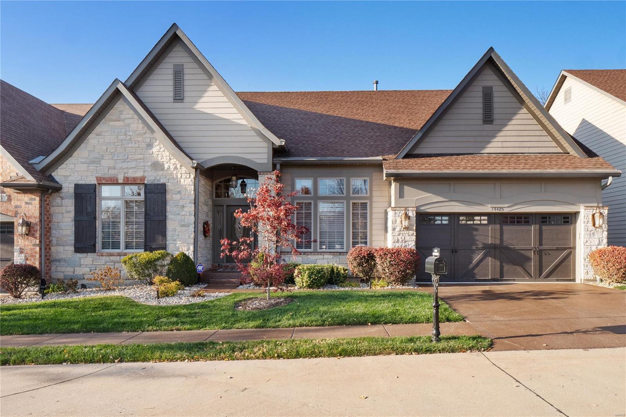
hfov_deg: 73.8
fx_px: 417
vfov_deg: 53.1
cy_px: 208
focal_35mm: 24
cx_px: 313
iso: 400
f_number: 10
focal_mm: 12
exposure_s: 1/200
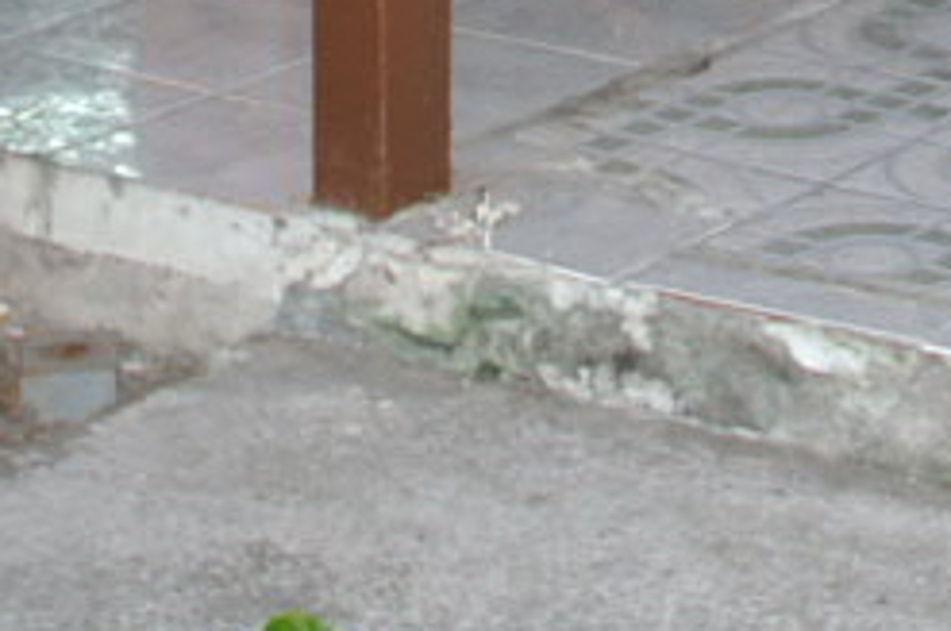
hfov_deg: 13.2
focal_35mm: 155
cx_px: 824
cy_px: -1177
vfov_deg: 7.8
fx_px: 4090
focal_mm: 17
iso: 200
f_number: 2.8
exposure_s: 1/60
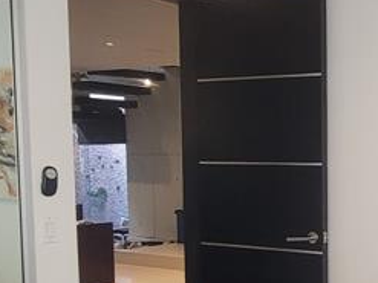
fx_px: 589
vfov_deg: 26.7
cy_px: 205
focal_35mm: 54
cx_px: 479
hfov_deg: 29.4
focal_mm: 2.2
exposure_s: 1/60
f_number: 2.2
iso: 320
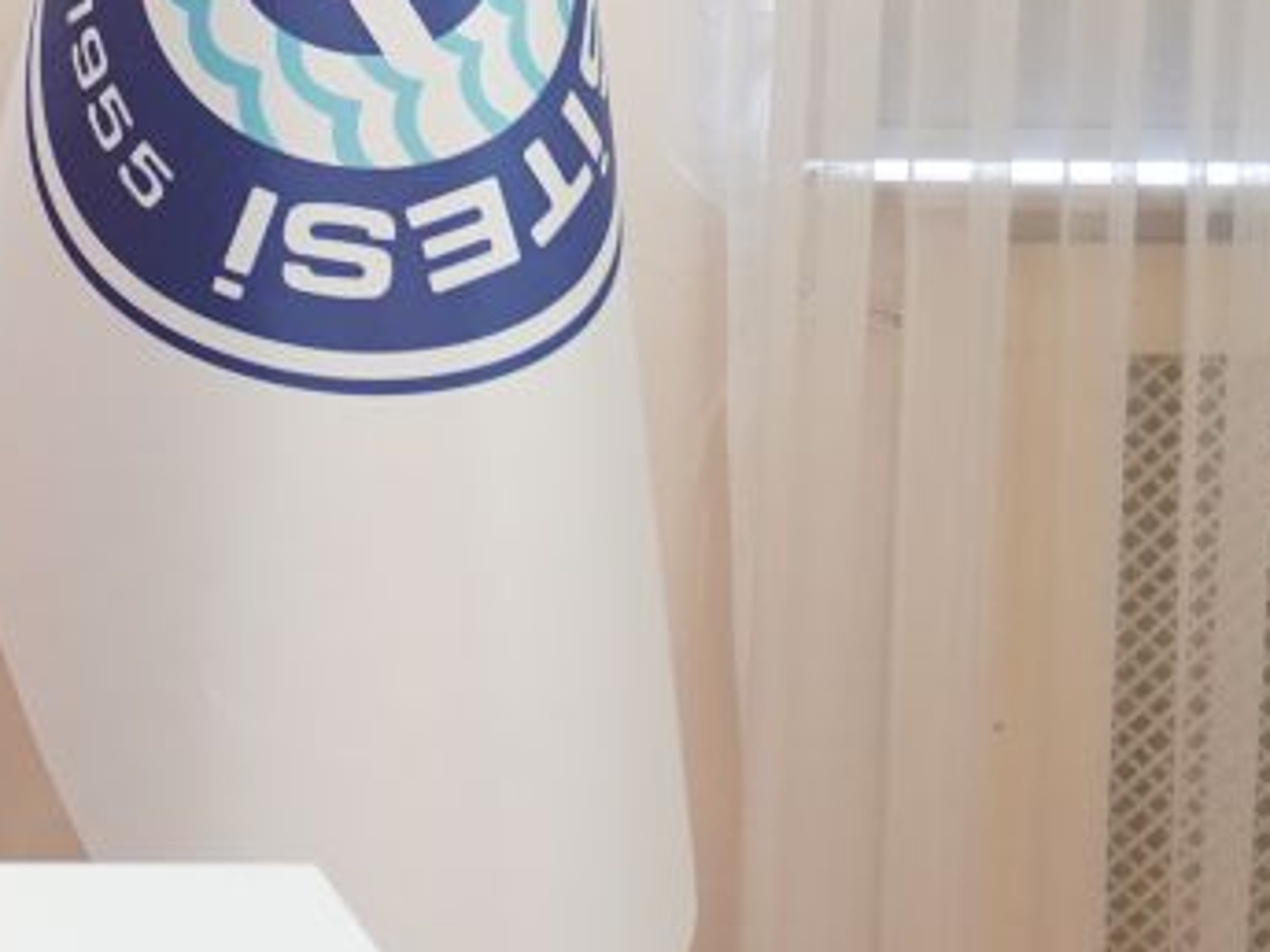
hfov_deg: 13.6
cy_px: -299
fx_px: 4769
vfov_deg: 11.1
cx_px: -993
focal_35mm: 130
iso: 1600
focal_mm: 31
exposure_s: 1/125
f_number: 3.2
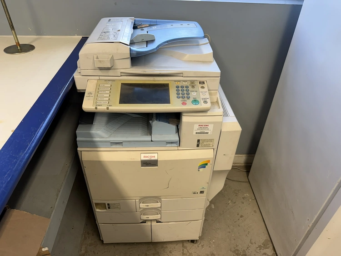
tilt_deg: -37.9
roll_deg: -1.6
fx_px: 236
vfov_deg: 56.8
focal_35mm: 24
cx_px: 170
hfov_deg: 71.6
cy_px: 128
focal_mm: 6.76
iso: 125
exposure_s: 1/120
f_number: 1.78
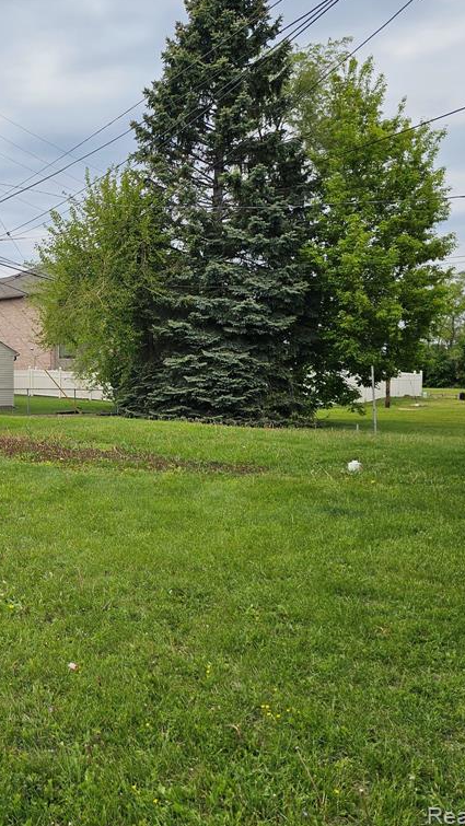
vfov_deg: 58.0
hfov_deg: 31.5
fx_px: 745
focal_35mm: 34
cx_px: -22
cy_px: 414
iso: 10
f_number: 1.7
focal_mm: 6.3
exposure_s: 1/1024
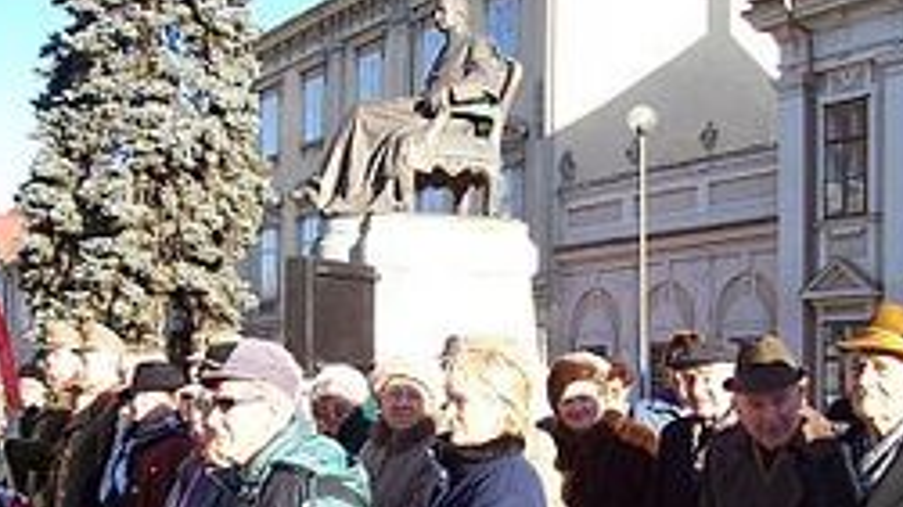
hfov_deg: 35.3
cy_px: 457
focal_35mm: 59
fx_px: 1412
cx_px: 554
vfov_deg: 20.0
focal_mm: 5.6
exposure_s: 1/125
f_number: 5.6
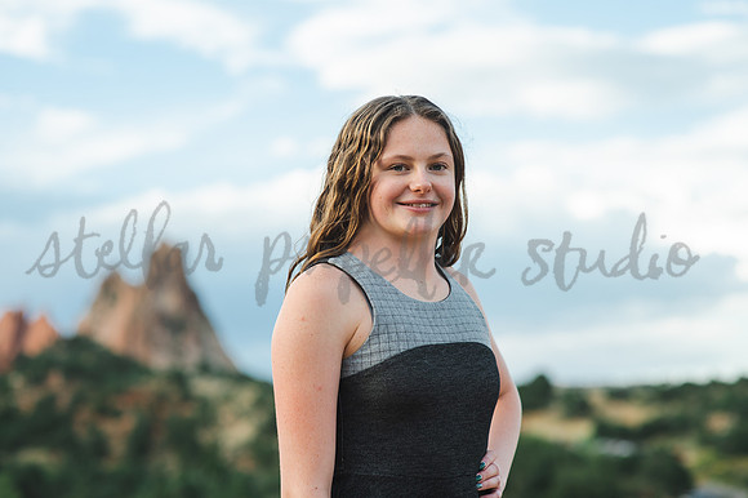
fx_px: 1765
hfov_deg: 23.9
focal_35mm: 85
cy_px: 249
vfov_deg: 16.1
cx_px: 374
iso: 250
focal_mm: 85
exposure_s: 1/500
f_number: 2.8
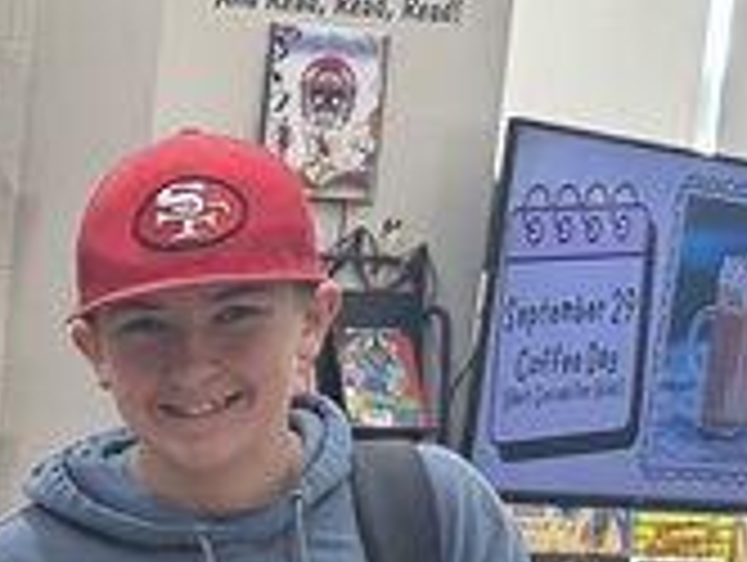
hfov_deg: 12.6
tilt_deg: -11.6
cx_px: -418
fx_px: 3198
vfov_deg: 9.7
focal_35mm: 148
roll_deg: -3.5
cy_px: 931
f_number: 1.78
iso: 160
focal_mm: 6.76
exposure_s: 1/60
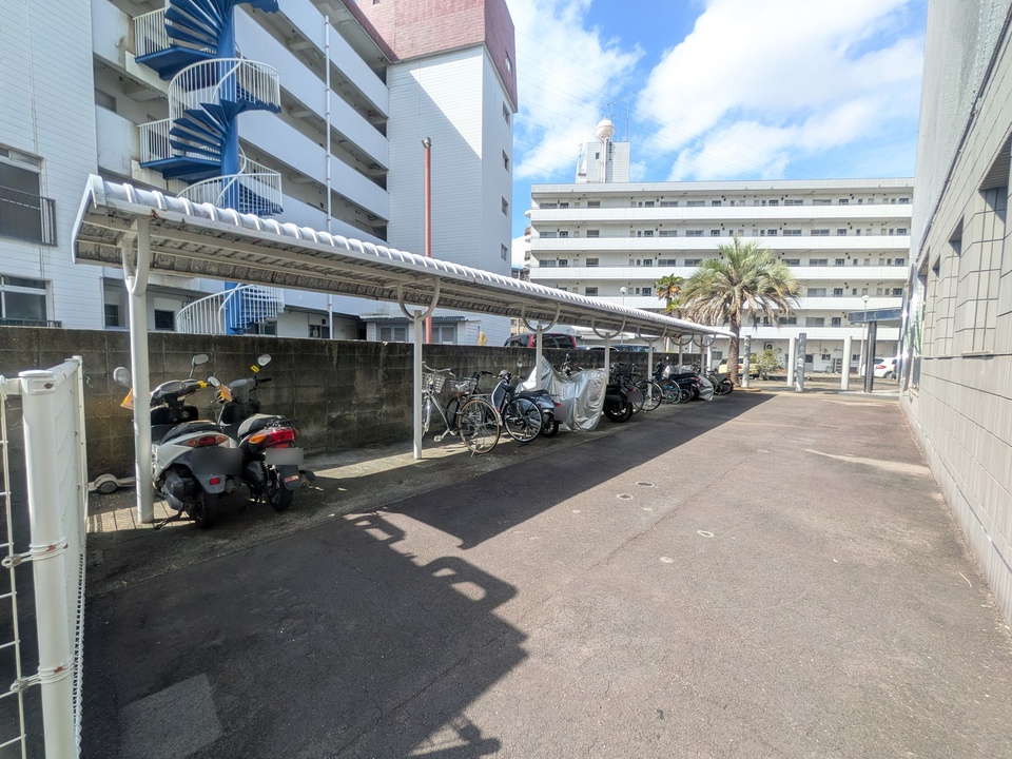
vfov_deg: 85.7
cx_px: 506
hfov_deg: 102.1
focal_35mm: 14
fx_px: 409
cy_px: 380
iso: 50
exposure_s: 1/735
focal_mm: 1.83
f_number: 2.2
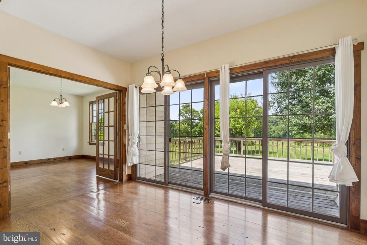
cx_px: 184
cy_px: 122
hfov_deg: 96.7
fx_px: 163
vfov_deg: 73.8
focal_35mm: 16
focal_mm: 16
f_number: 8
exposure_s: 1/60
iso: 200
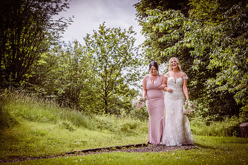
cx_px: 124
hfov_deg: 21.5
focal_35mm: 95
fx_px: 655
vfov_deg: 14.4
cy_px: 82
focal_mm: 95
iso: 250
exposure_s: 1/1600
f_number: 4.5
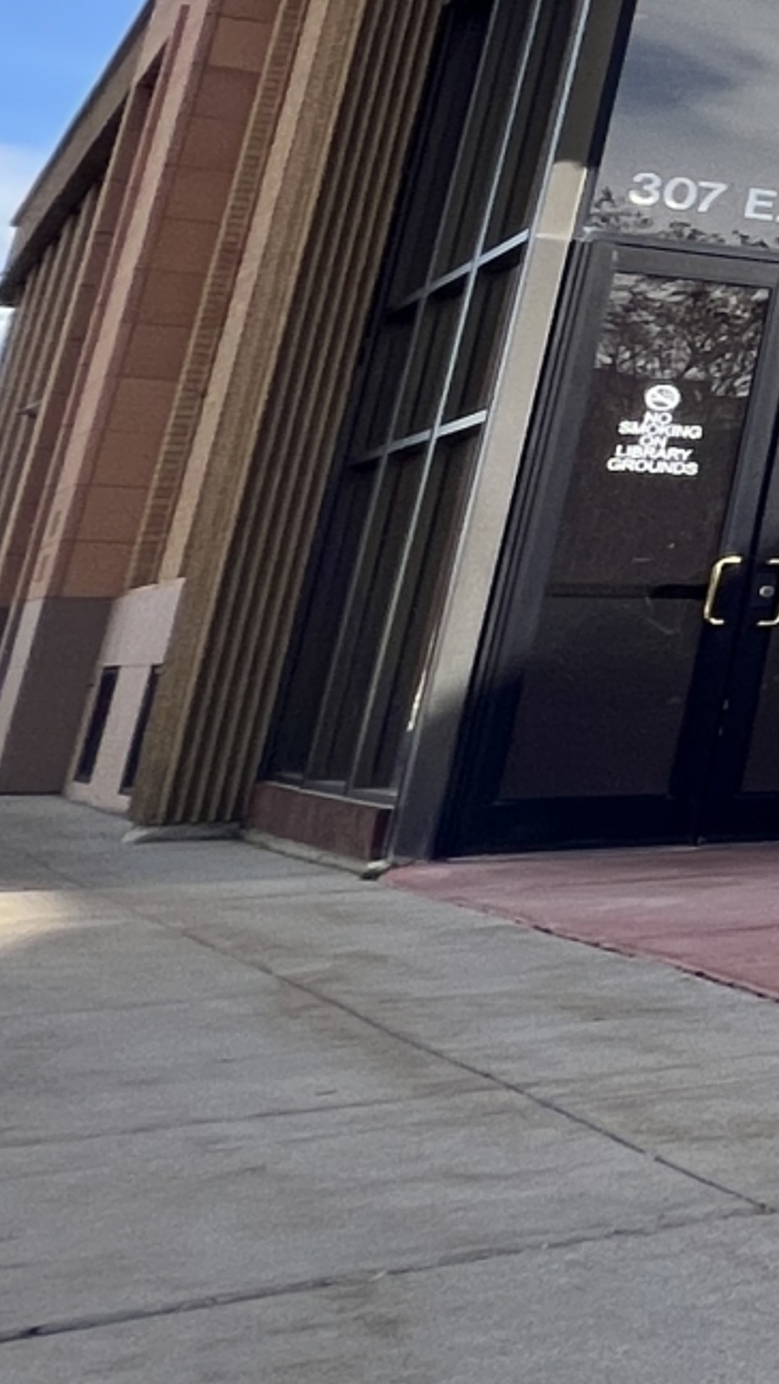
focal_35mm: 56
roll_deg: +0.4
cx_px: 2536
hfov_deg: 10.5
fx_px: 2056
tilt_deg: +14.8
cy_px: 109
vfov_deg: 34.9
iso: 32
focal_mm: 1.57
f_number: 1.8
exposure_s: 1/649
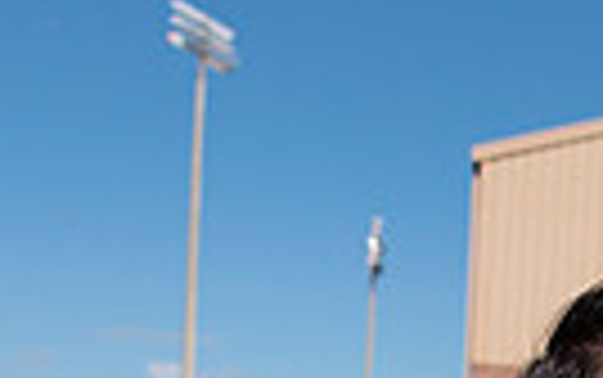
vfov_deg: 11.2
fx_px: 1743
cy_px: 767
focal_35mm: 106
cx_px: 662
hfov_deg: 18.9
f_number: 4.5
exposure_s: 1/2500
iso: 250
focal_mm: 24
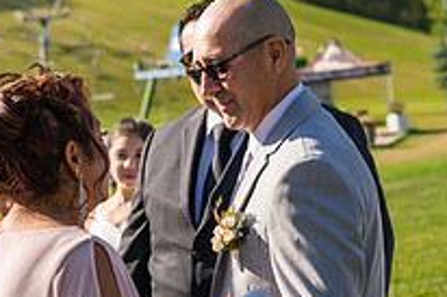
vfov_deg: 9.9
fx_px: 1712
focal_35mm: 138
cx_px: 78
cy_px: 192
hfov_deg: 14.8
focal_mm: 49
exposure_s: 1/1600
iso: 250
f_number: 4
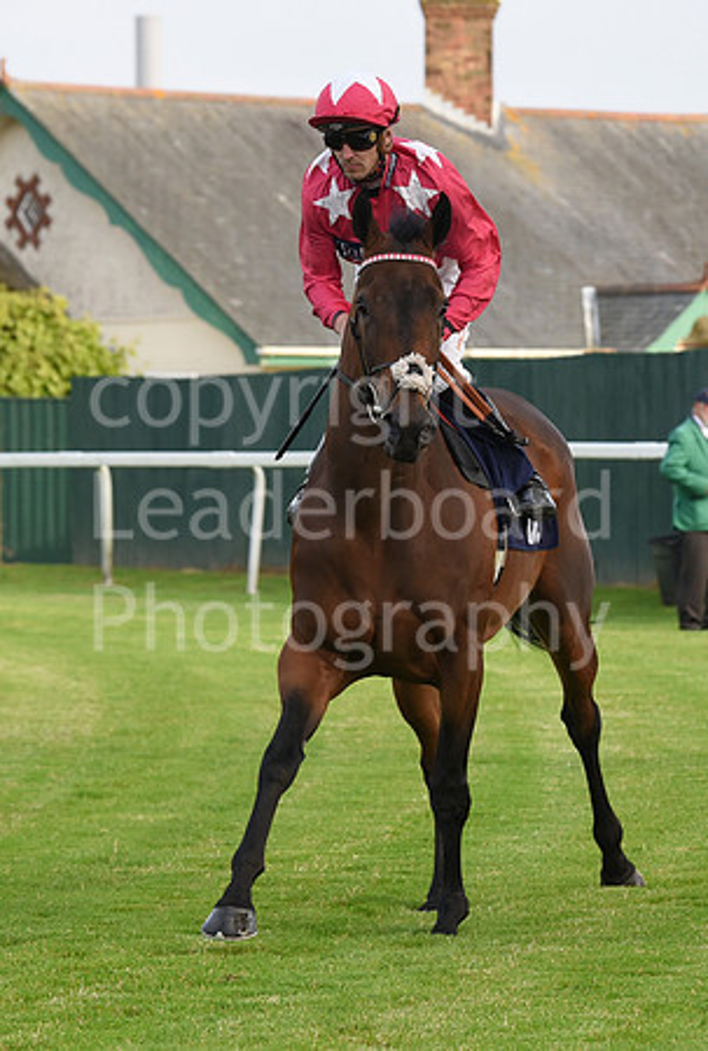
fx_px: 3808
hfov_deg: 10.6
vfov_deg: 15.7
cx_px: 354
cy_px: 526
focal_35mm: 130
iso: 800
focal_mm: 130
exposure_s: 1/1000
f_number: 5.6
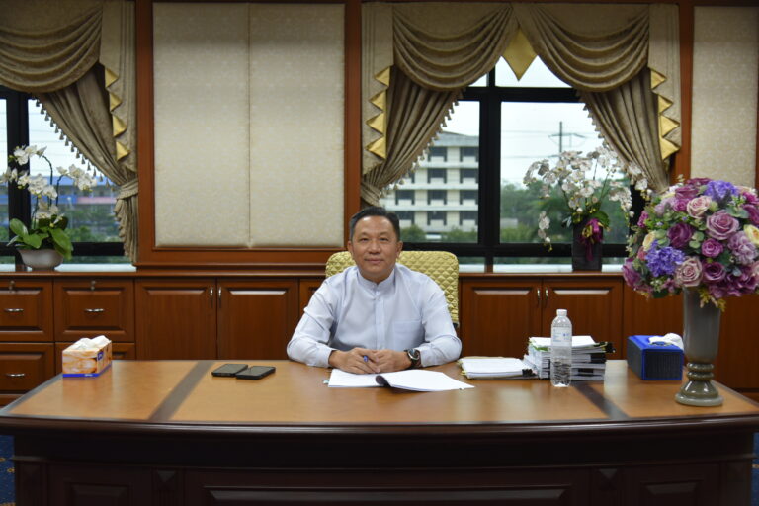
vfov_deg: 30.5
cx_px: 380
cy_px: 253
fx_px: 928
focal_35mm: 44
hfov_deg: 44.5
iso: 640
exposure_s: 1/60
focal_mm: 44
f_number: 4
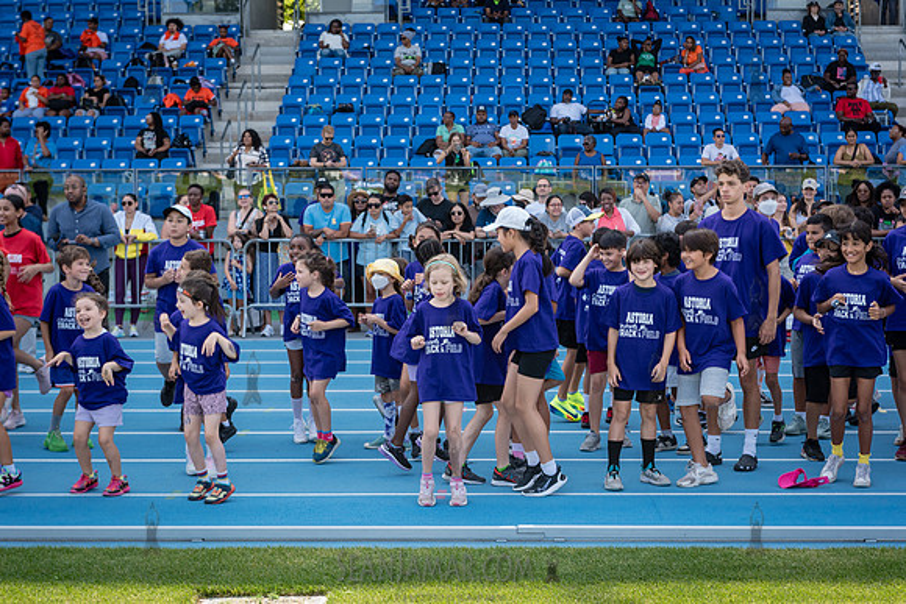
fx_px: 1817
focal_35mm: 72
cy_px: 302
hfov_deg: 28.0
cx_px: 453
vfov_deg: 18.9
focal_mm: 70
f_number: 5.6
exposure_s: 1/320
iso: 400
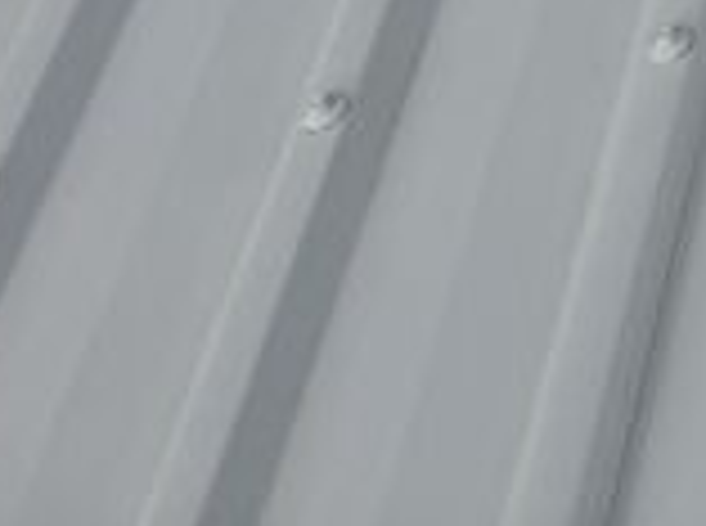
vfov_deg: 7.8
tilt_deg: -49.4
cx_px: 2239
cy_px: -1196
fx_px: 3195
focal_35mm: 157
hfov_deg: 9.4
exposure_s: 1/10417
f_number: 1.78
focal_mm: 6.76
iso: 80
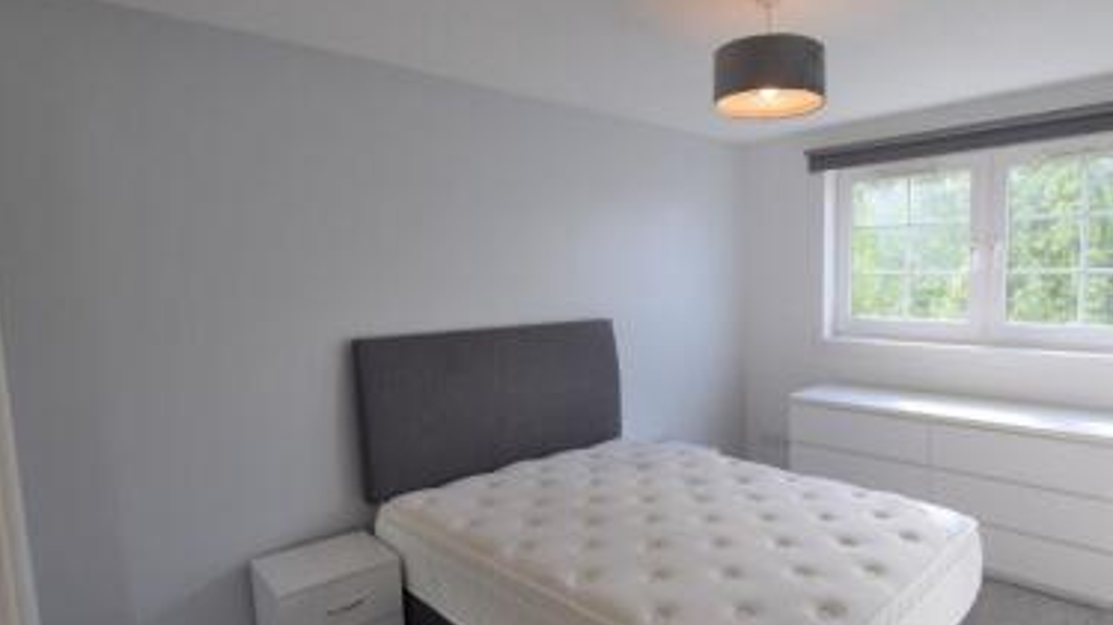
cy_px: 341
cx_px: 655
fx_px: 590
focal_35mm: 20
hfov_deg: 85.8
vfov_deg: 55.7
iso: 220
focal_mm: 10
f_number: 5.6
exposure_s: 1/125
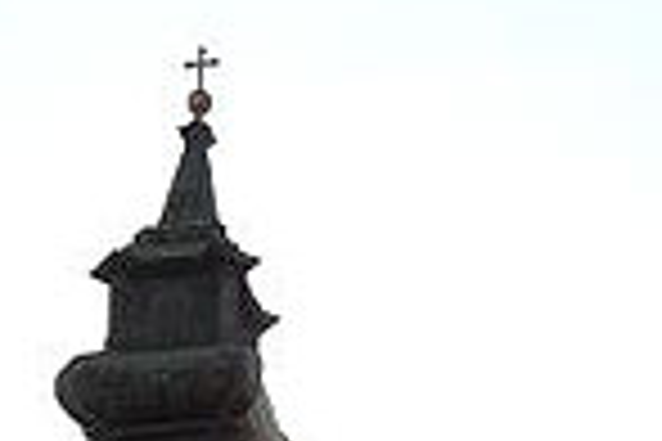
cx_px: 500
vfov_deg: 8.5
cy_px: 1076
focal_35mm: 147
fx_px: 2703
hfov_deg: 13.9
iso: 120
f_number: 3.6
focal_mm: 6.5
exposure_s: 1/1000
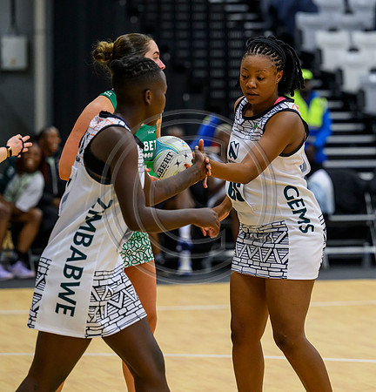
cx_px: 235
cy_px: 178
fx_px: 2494
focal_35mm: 199
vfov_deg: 9.0
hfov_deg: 8.6
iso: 4000
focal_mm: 140
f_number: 3.2
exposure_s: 1/1000
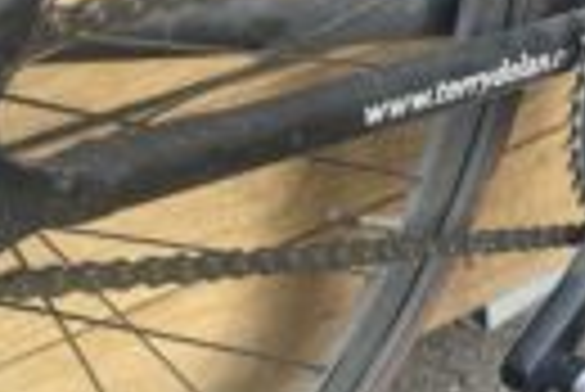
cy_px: 234
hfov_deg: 26.9
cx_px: 238
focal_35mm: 75
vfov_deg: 18.2
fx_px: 1220
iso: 32
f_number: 1.6
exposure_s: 1/147
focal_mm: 4.2
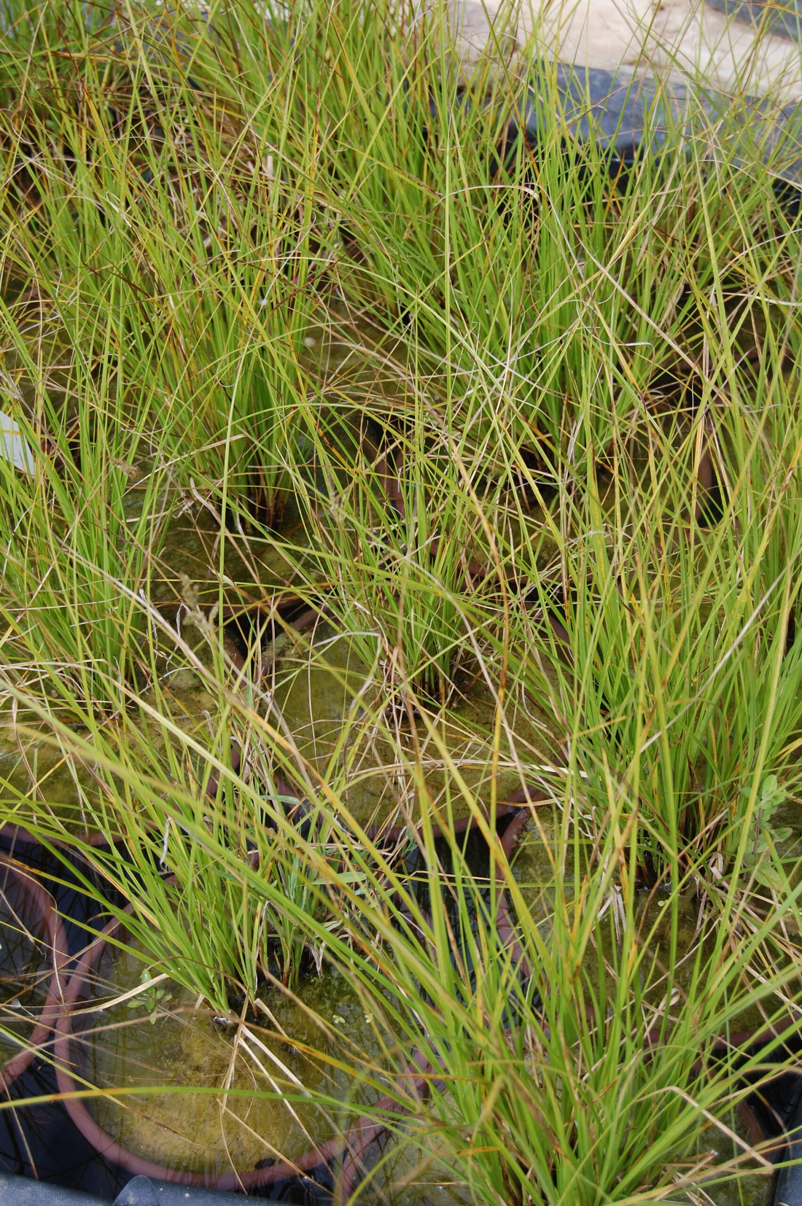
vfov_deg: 31.9
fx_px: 2109
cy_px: 603
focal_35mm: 63
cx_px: 401
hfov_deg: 21.5
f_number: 7.1
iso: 200
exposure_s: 1/200
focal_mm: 42
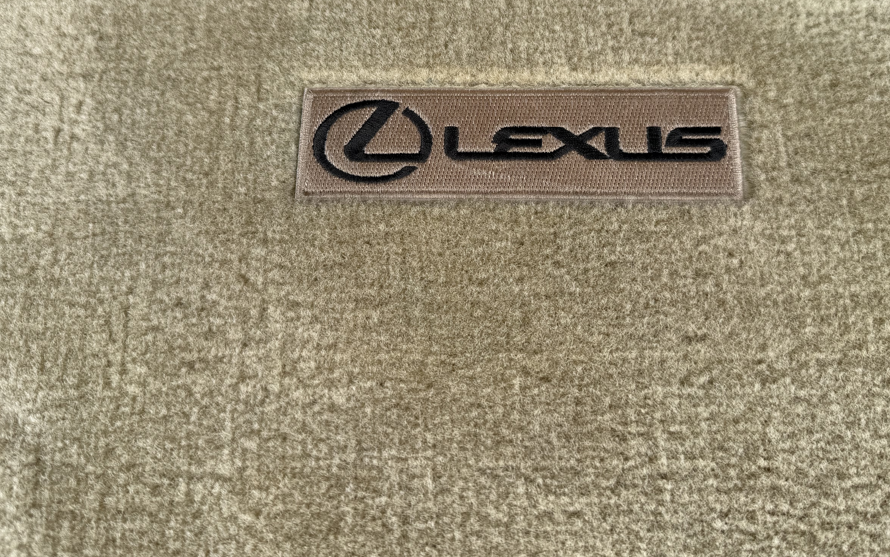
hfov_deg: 61.2
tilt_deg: -72.5
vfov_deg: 39.9
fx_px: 752
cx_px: 481
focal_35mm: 31
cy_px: 164
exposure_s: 1/1192
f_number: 1.78
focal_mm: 6.76
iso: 80
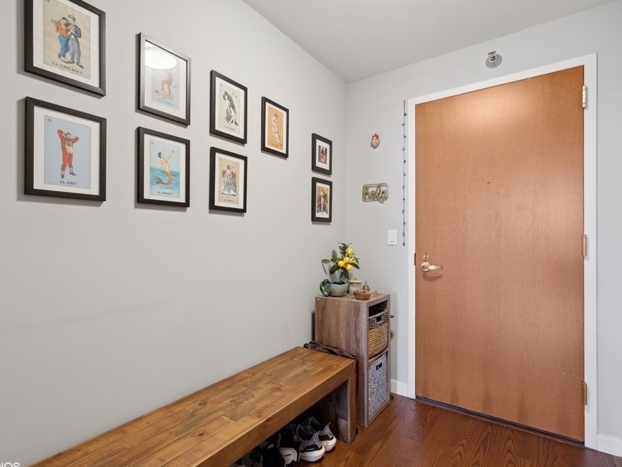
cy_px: 238
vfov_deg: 71.6
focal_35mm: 18
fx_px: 323
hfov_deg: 87.6
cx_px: 286
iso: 320
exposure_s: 1/4
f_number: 7.1
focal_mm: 16
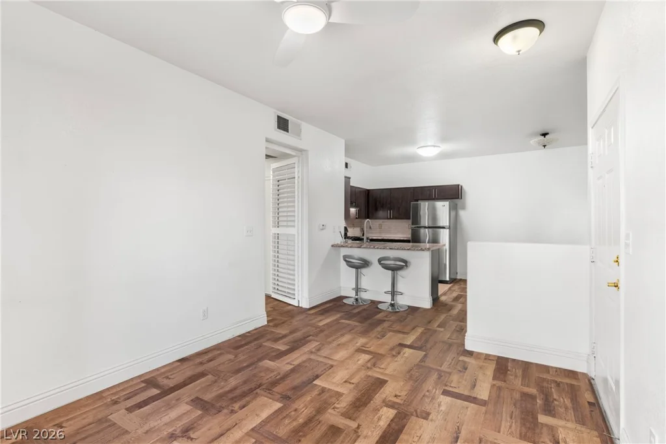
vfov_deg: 70.5
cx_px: 333
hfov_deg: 93.3
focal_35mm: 17
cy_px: 222
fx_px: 315
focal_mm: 17
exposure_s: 1/3
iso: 400
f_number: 8
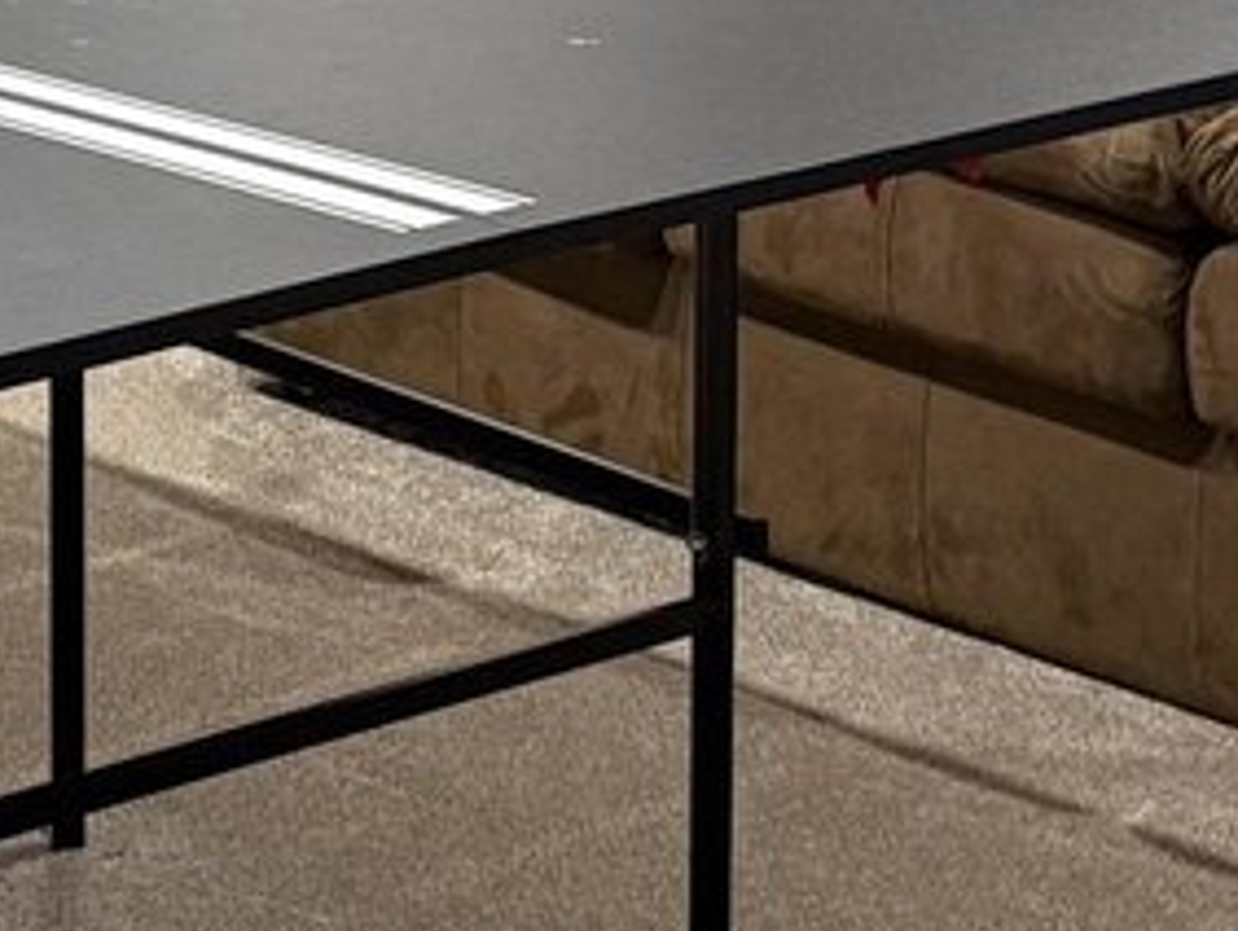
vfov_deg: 10.4
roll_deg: +1.0
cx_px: 158
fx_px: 4868
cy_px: -584
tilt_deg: -5.5
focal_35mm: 136
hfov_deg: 14.4
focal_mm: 6.76
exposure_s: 1/60
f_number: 1.78
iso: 320
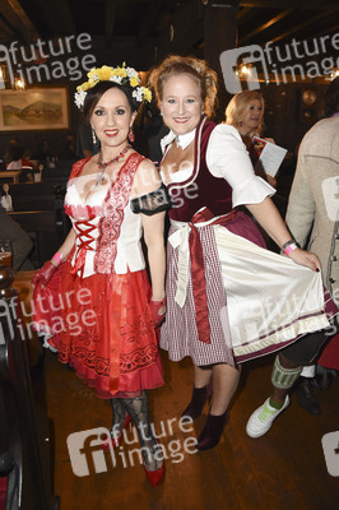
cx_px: 170
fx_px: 382
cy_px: 255
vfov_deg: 67.4
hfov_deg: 47.9
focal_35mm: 27
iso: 1600
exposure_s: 1/160
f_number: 3.5
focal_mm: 18
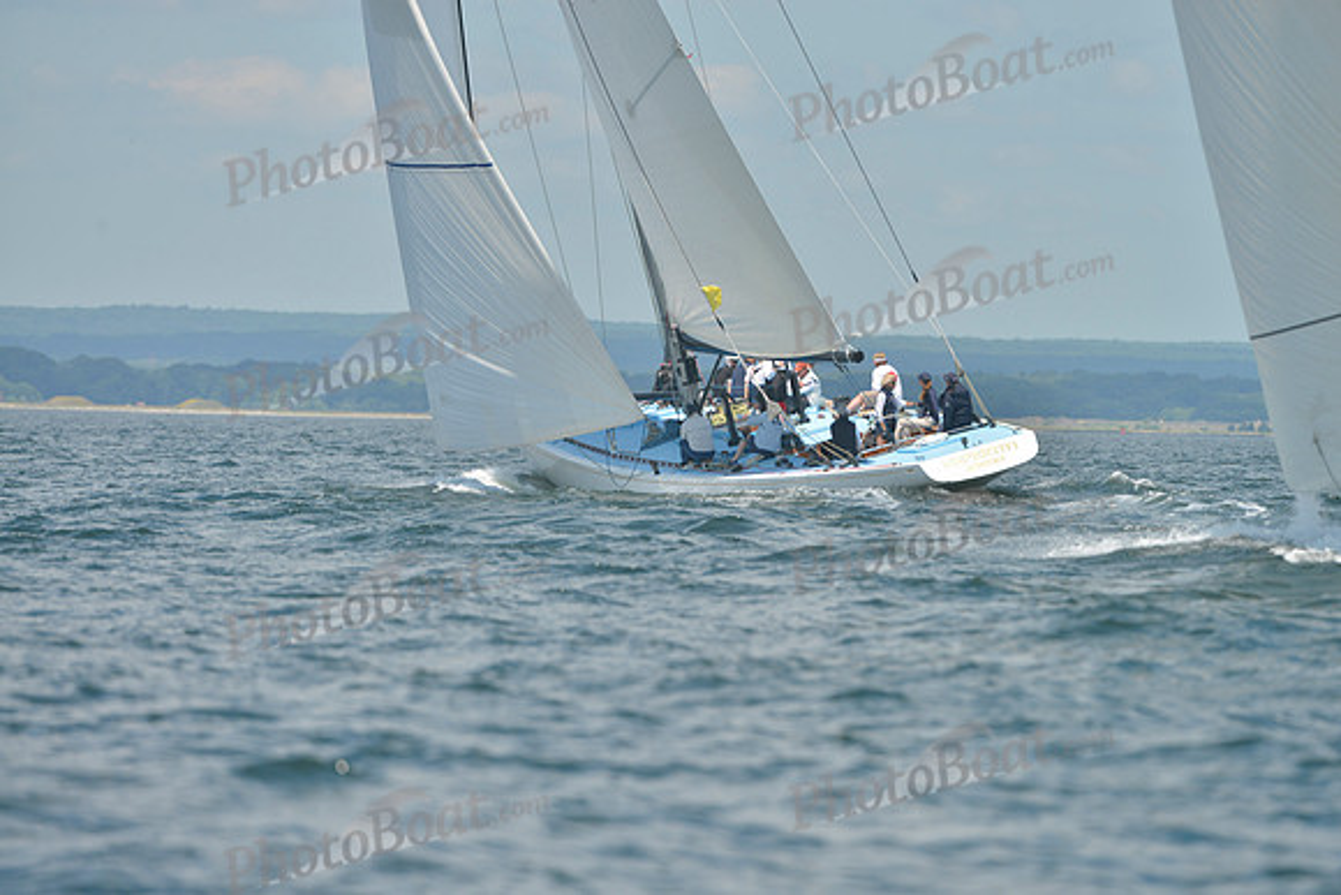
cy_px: 448
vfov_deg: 3.4
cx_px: 670
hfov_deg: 5.2
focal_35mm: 400
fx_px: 14903
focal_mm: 400
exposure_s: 1/1000
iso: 280
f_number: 7.1
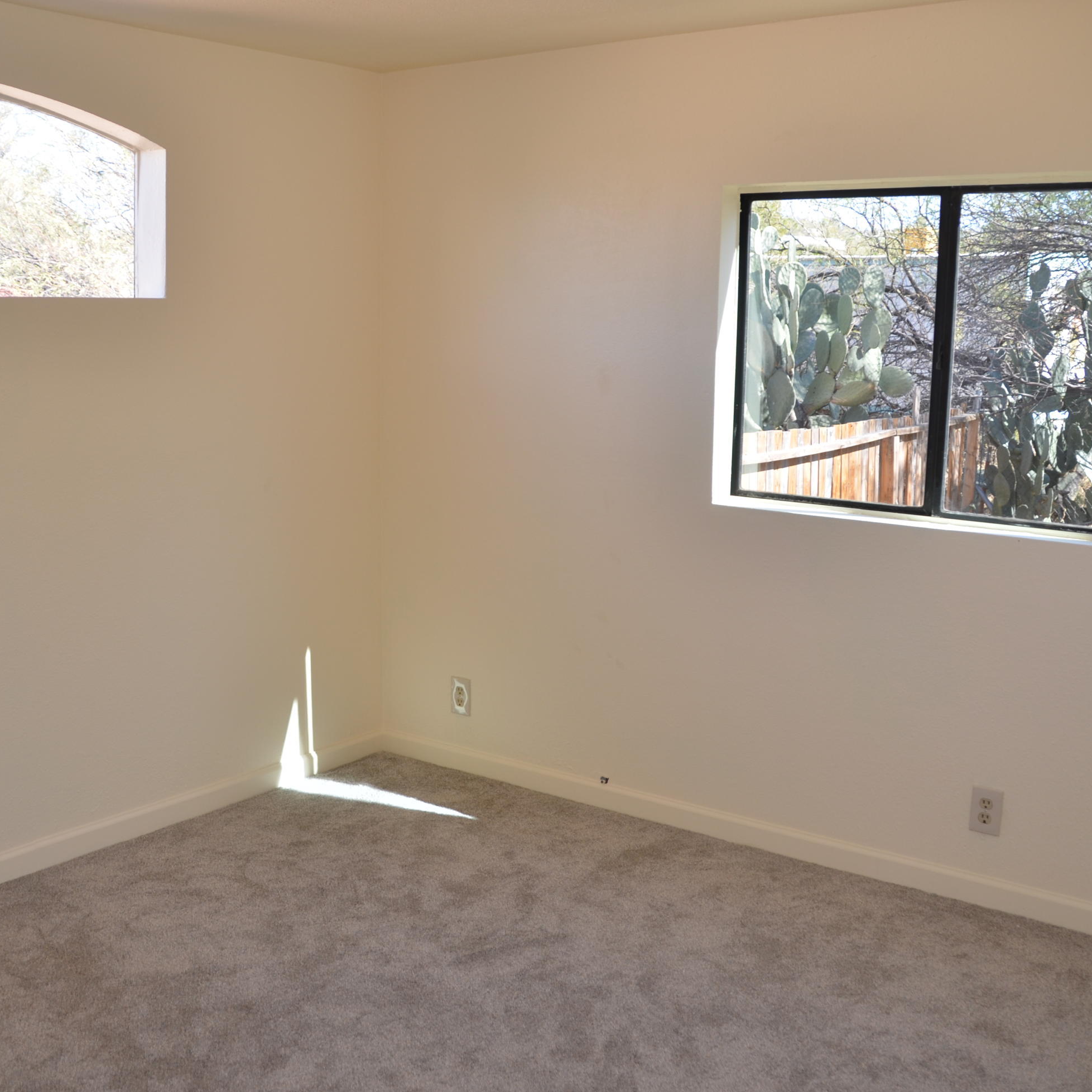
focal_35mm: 39
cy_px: 541
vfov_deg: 42.8
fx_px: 1392
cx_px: 440
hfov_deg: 42.6
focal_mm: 20
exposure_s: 1/250
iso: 200
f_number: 4
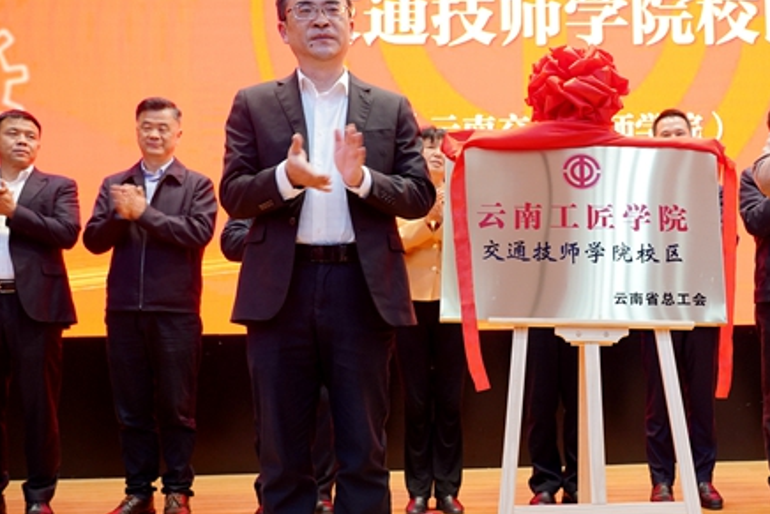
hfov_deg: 43.5
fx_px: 941
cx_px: 546
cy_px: 276
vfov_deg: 30.5
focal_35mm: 44
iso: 2000
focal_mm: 30
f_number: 5
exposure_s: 1/30
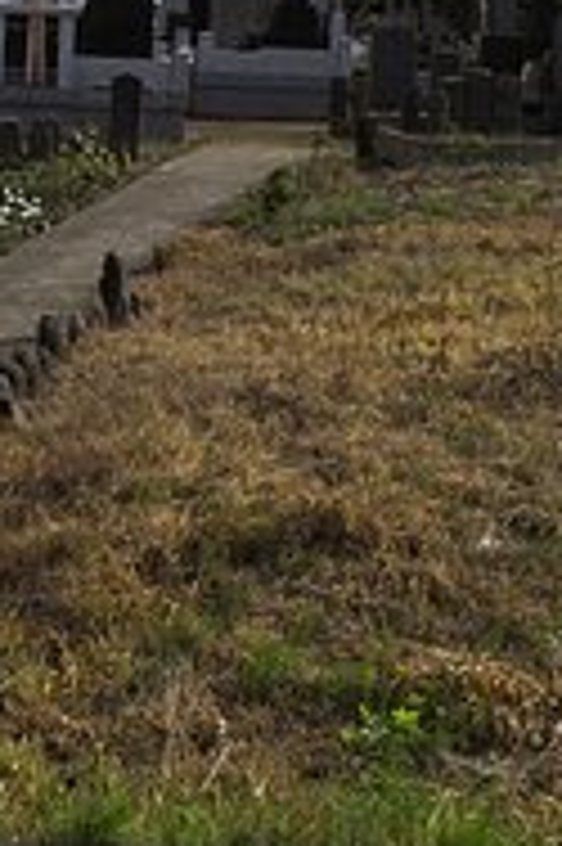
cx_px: -182
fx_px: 3073
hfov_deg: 10.2
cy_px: -135
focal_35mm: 131
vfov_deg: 15.2
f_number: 8
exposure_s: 1/500
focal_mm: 28
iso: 100
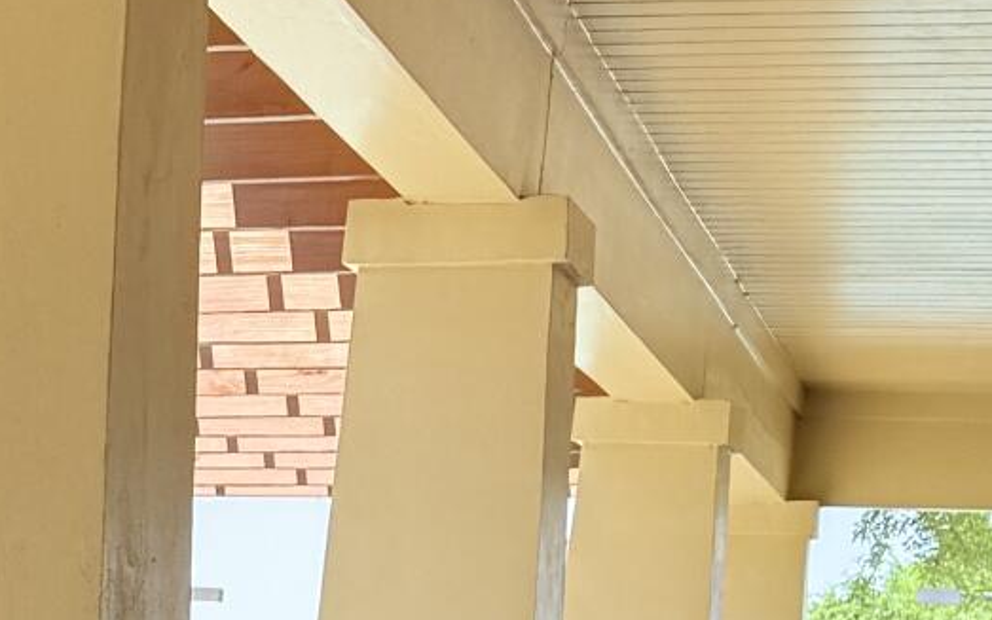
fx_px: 3948
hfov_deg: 13.6
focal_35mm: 146
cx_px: -457
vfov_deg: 8.6
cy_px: 1196
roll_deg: -2.8
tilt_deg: -6.4
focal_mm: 6.76
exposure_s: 1/1585
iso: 80
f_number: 1.78
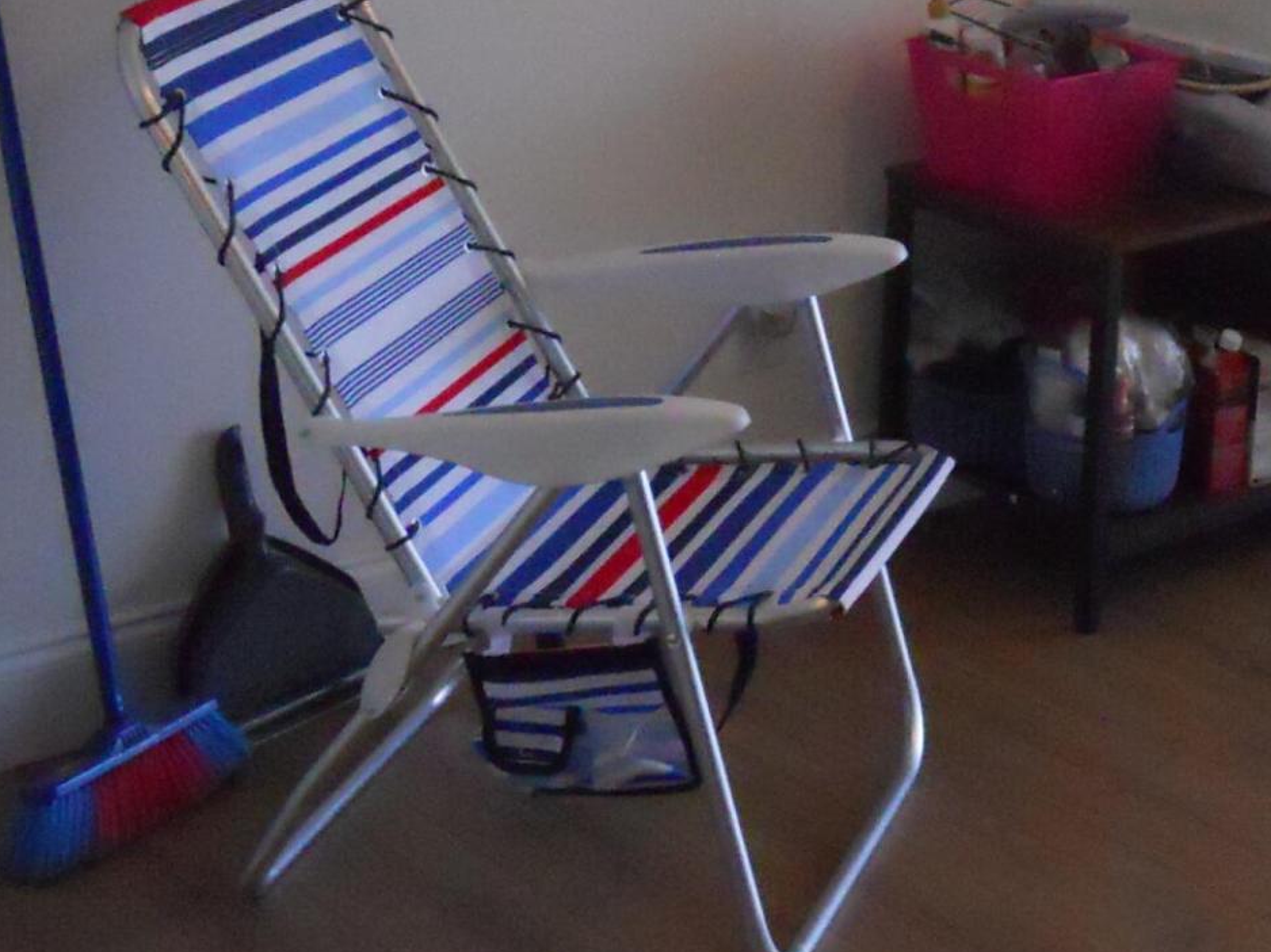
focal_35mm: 86
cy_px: -58
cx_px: 1099
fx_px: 3157
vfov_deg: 16.7
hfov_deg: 22.3
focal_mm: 5
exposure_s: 1/125
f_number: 2.7
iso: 800
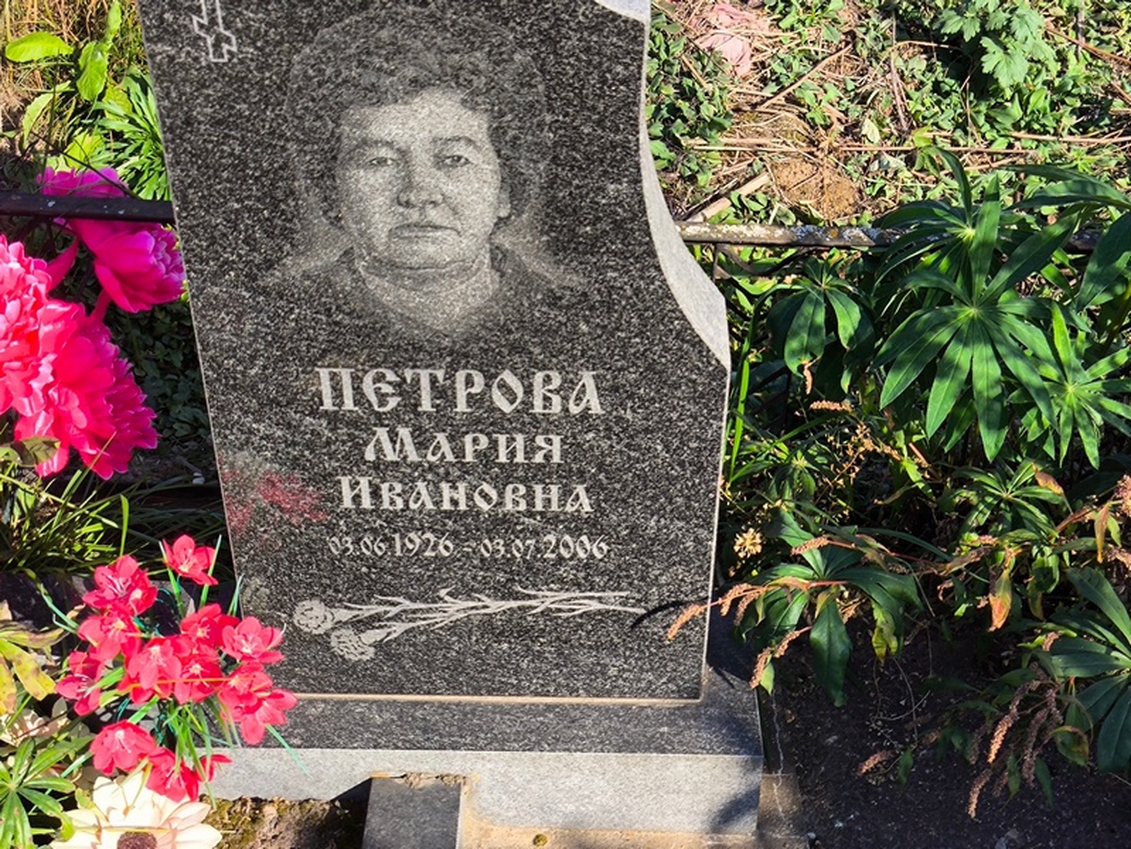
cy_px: 424
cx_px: 566
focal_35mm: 50
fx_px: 1634
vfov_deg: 29.1
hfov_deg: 38.2
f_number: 1.7
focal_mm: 4.71
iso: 50
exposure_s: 1/901
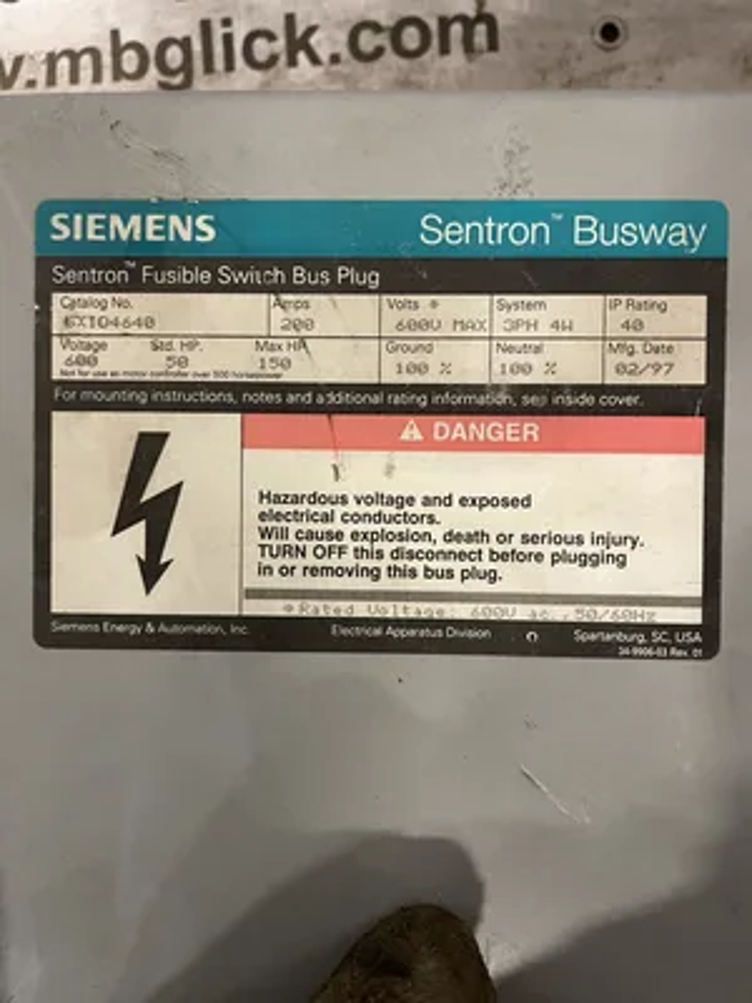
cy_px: 502
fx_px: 753
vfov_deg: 67.3
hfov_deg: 53.1
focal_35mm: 26
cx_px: 376
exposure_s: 1/40
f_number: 1.6
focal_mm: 4.2
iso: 400
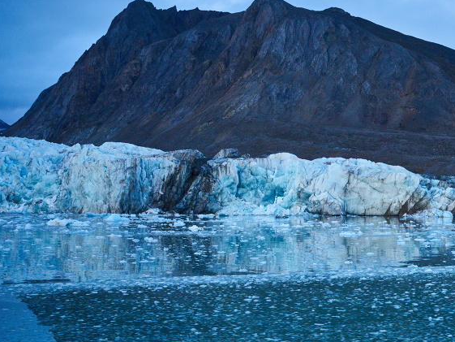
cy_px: 190
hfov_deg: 31.3
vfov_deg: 24.4
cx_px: 364
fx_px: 789
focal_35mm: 60
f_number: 8
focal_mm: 35
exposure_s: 1/50
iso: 1600
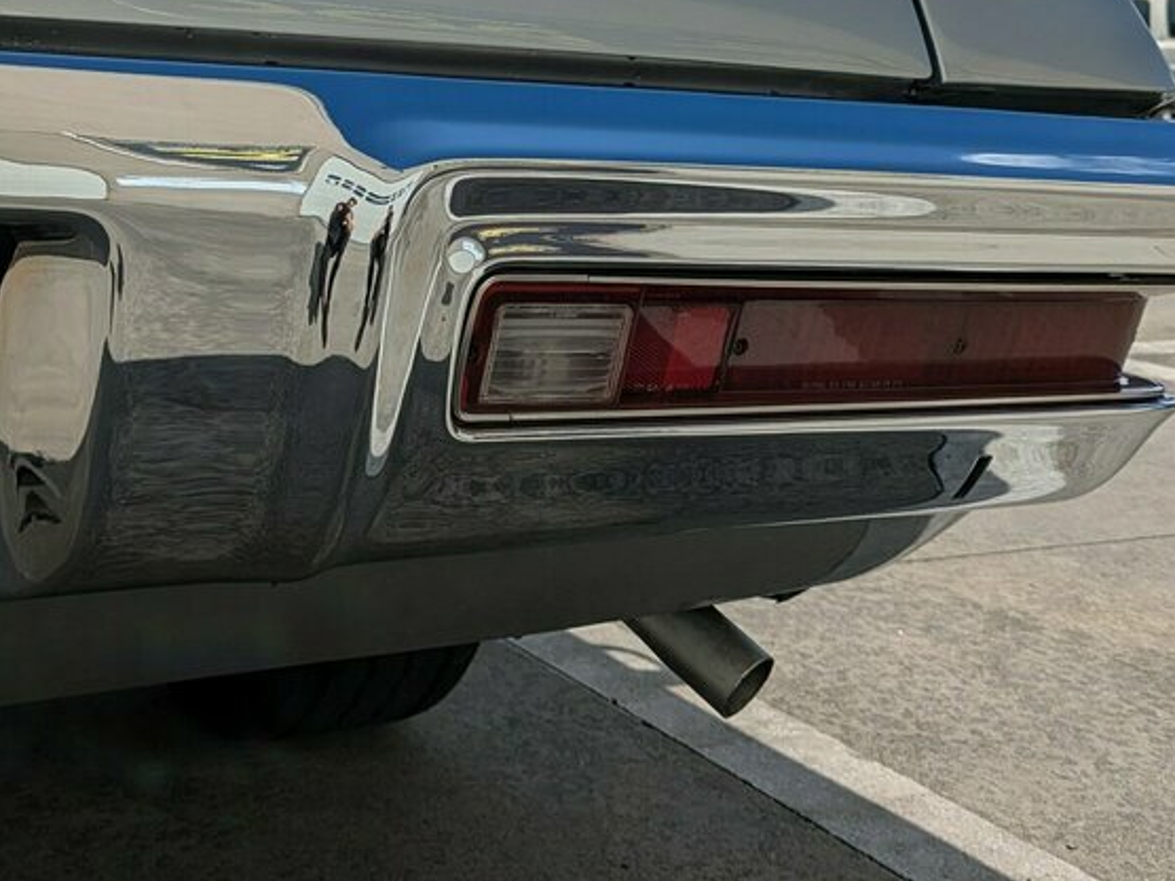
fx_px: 1833
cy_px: 144
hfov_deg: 35.5
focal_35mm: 54
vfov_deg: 26.4
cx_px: 488
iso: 46
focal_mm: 5.43
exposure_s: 1/4184
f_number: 1.89
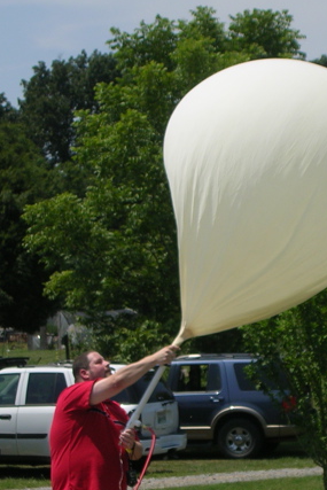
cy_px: 342
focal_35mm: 148
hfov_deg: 9.3
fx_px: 2015
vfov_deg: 13.8
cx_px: 174
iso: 50
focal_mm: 14.5
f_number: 4.4
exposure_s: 1/711
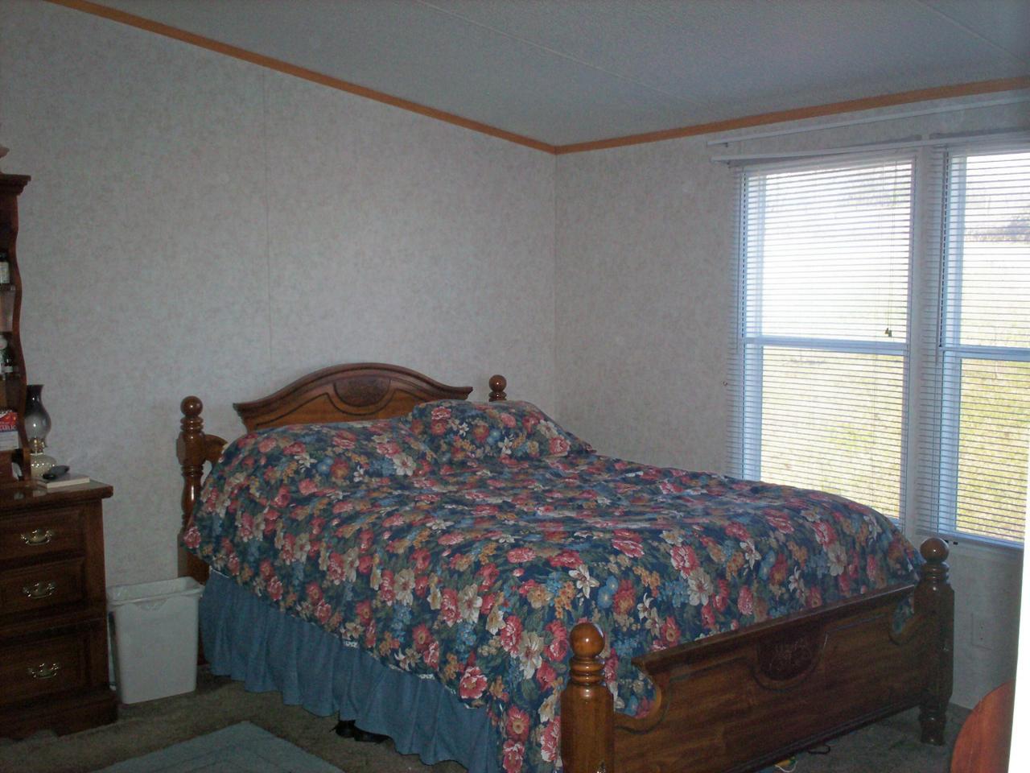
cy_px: 386
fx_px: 1071
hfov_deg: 51.4
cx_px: 515
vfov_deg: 39.7
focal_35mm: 36
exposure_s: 1/60
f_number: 4.5
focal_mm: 6
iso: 140
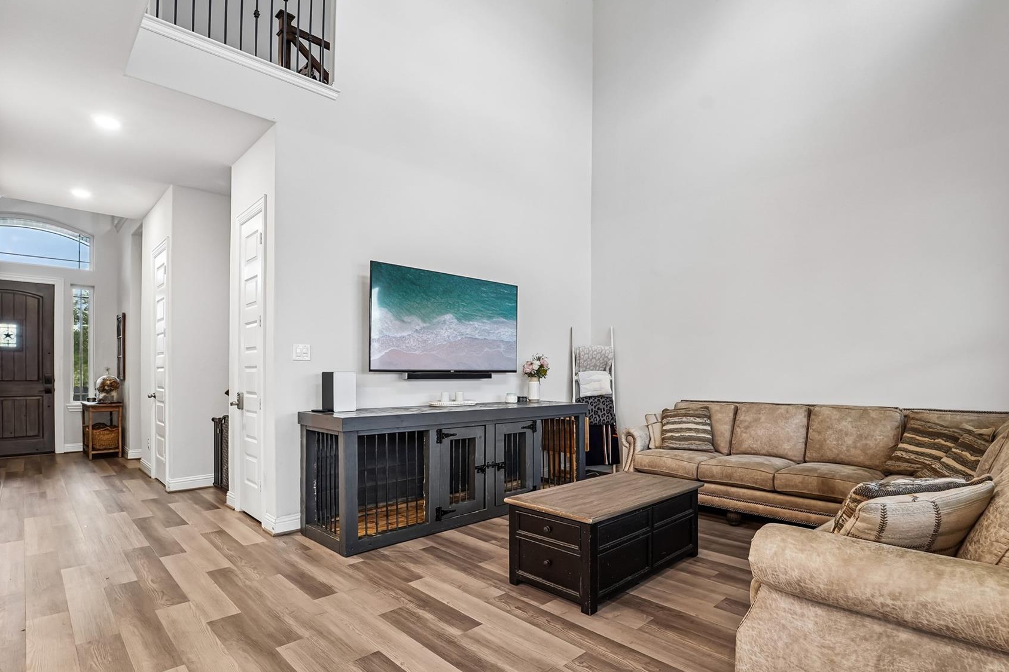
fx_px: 476
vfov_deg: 70.2
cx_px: 592
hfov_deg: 92.4
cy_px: 374
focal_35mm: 17
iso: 500
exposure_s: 1/5
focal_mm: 14
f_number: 8
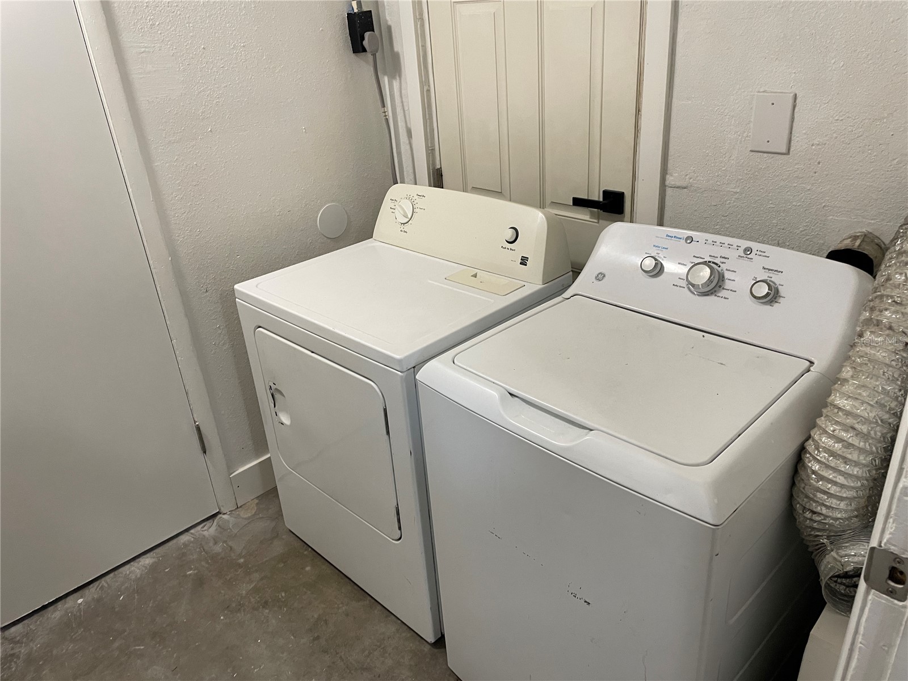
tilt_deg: -25.5
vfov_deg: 53.1
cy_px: 340
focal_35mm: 26
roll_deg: +4.9
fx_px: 682
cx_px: 454
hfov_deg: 67.3
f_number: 1.6
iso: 125
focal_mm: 4.2
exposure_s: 1/60
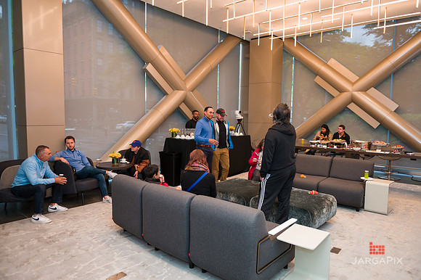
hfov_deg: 73.8
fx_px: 280
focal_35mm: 24
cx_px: 210
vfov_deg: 53.1
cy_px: 140
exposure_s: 1/200
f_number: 3.2
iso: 400
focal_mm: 24
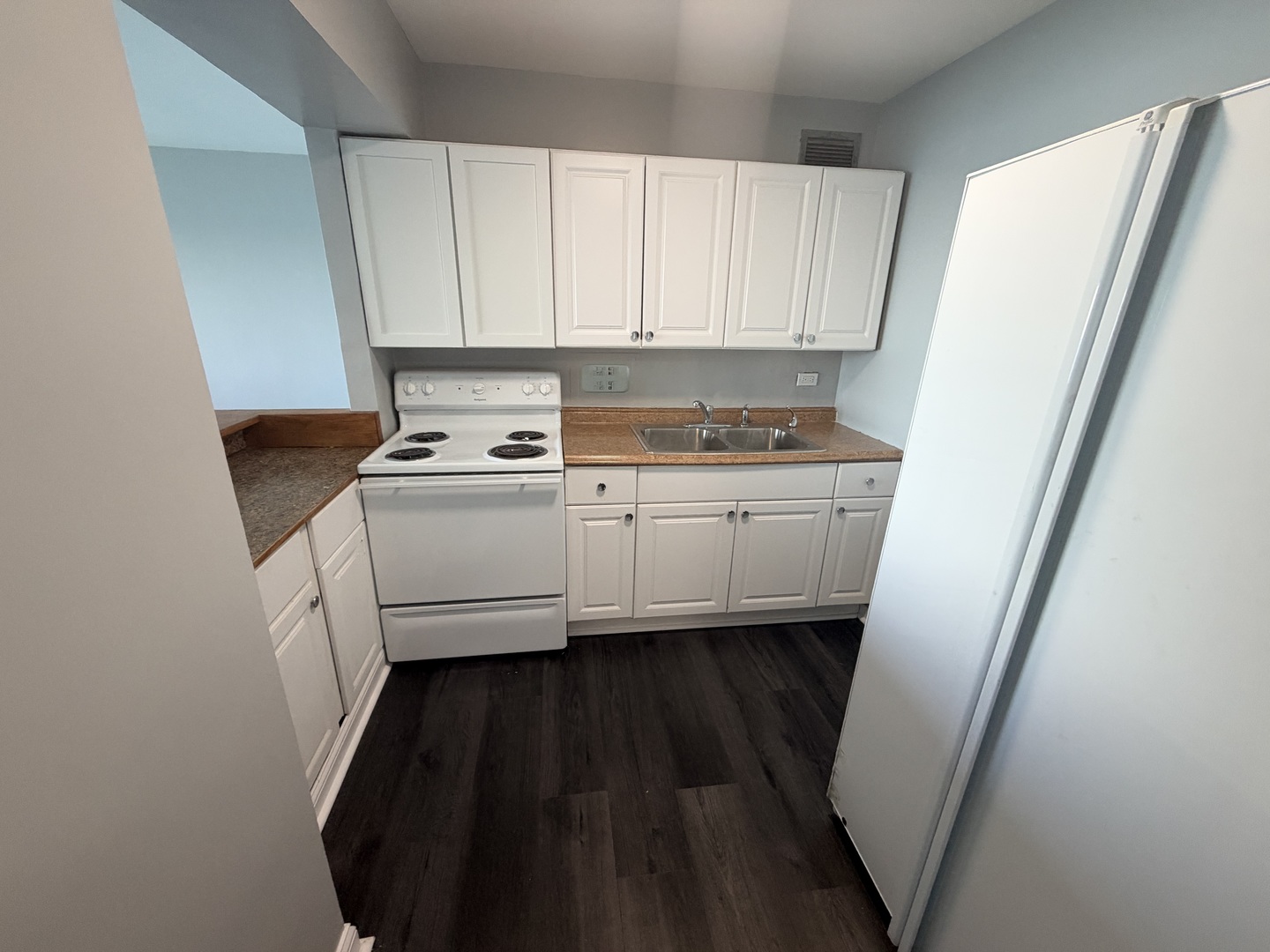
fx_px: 514
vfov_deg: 85.7
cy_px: 476
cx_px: 635
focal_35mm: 14
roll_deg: -0.7
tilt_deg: -18.3
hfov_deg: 102.1
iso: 250
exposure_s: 1/120
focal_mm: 2.22
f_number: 2.2
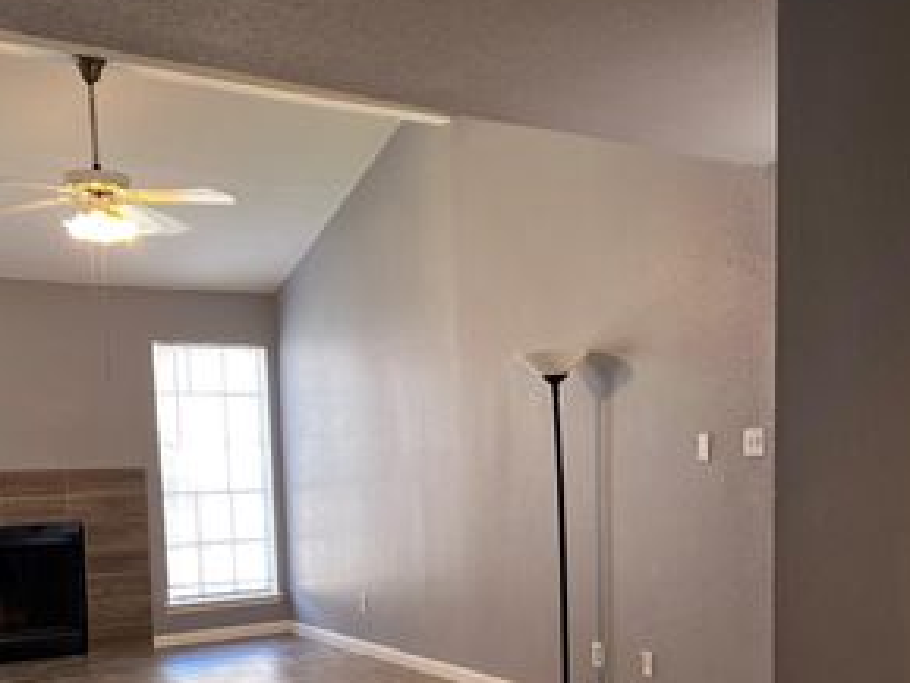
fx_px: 1183
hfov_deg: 41.7
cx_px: 583
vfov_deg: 31.4
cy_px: 543
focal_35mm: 45
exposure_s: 1/60
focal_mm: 5.1
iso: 125
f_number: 1.6
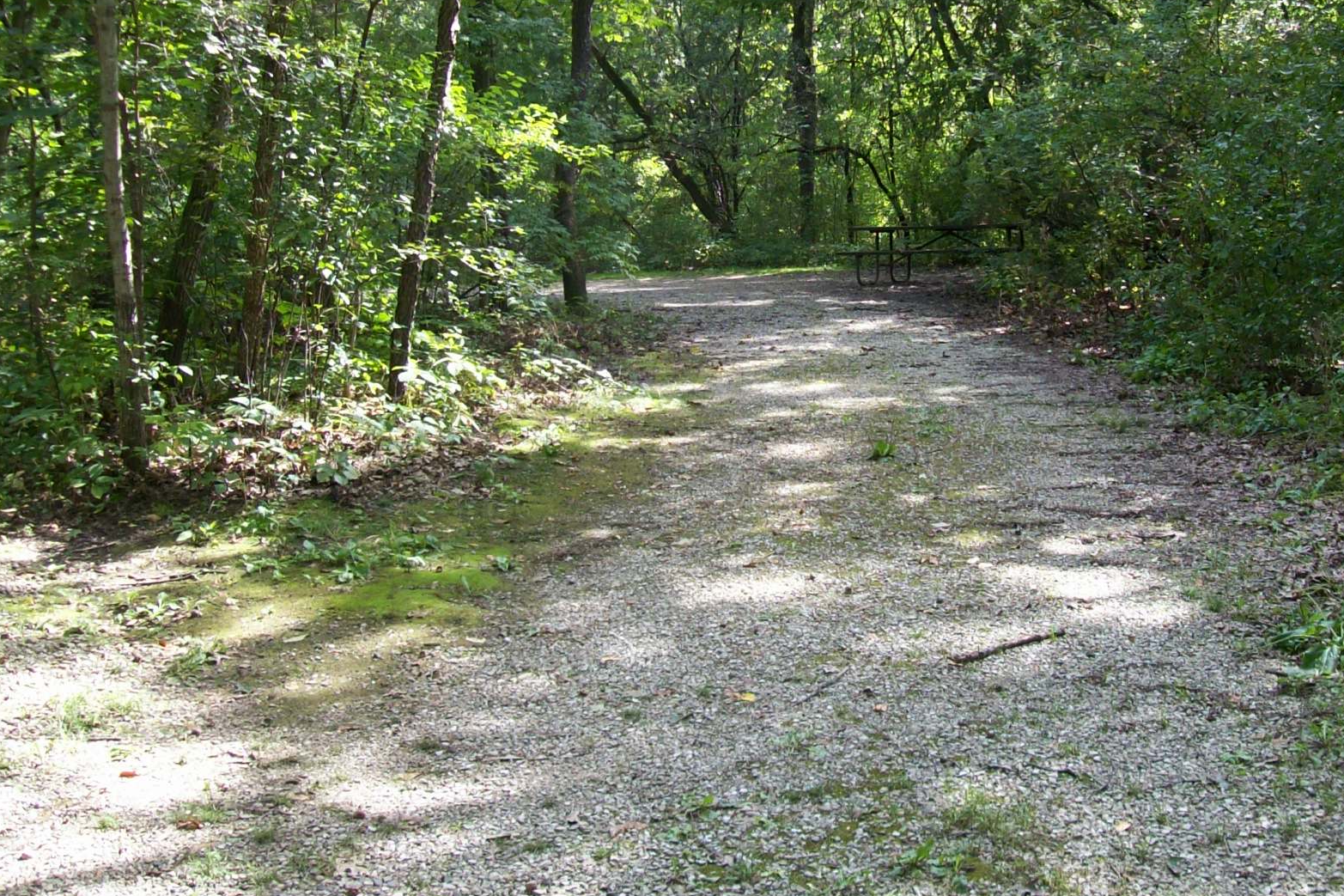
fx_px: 1829
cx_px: 833
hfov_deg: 40.1
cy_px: 266
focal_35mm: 49
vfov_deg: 27.3
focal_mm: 6
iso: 80
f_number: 2.7
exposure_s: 1/101
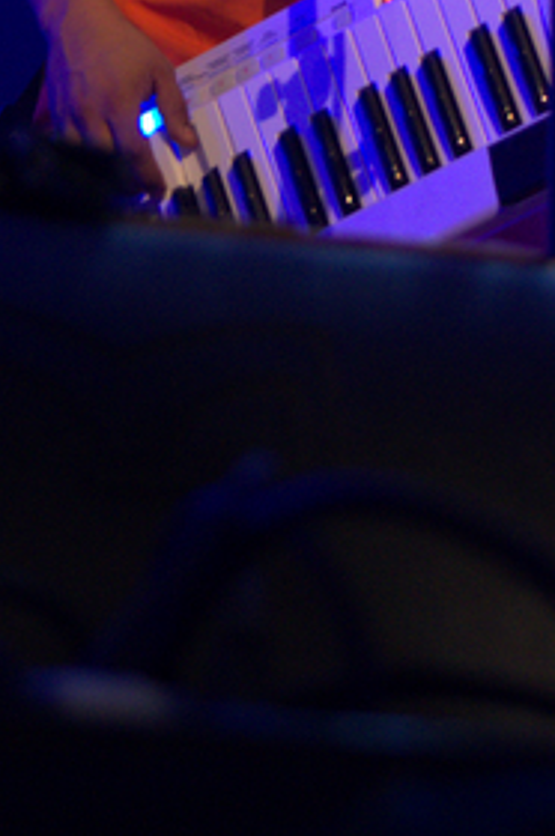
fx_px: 4474
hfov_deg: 7.1
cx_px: 492
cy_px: -230
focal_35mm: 193
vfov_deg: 10.5
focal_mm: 50
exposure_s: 1/100
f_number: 1.8
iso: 2500
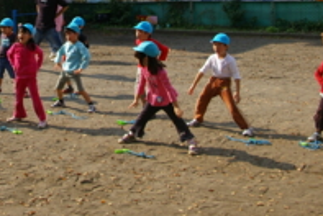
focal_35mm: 70
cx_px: 23
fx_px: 629
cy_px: 2
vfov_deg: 19.0
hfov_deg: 27.6
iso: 200
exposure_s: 1/180
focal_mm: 23
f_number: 9.5
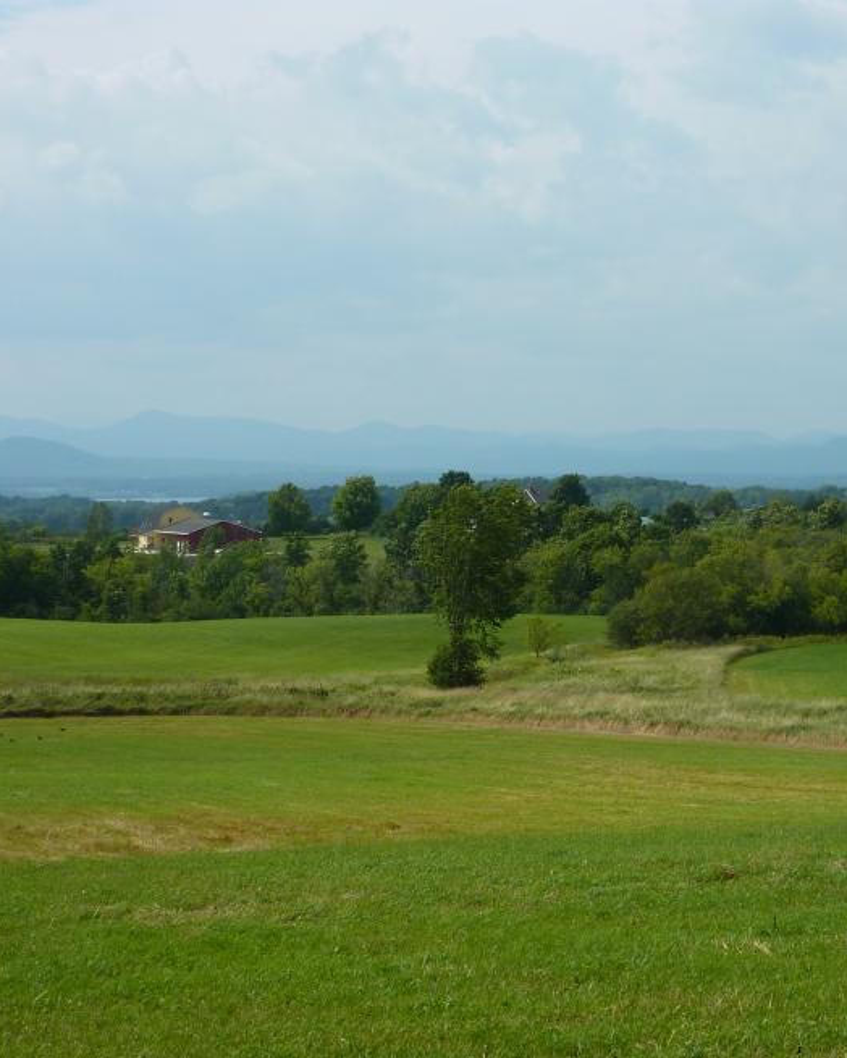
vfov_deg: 21.2
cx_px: 760
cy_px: 619
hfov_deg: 16.8
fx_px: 2820
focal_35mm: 90
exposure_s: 1/640
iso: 80
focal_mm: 9.7
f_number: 5.6
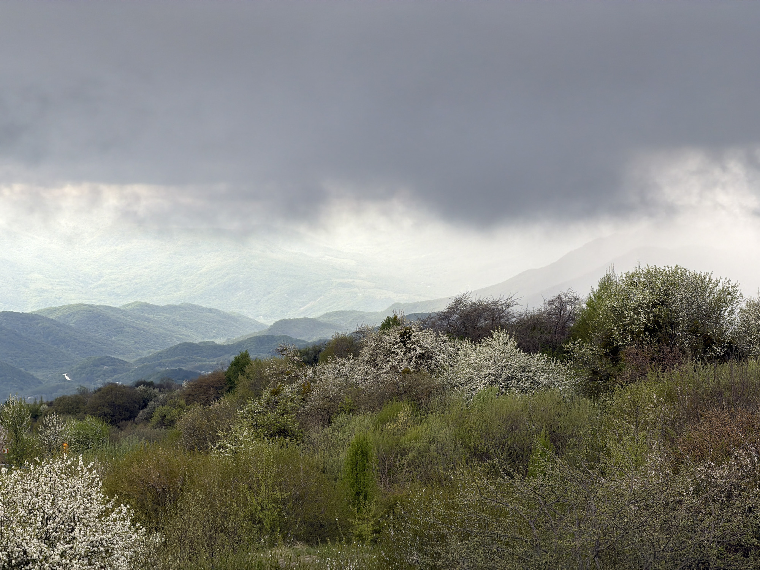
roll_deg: -0.1
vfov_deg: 14.8
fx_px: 2196
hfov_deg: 19.6
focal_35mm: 100
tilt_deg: -2.6
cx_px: 380
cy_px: 285
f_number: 2.8
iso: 50
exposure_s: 1/159
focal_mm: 16.89
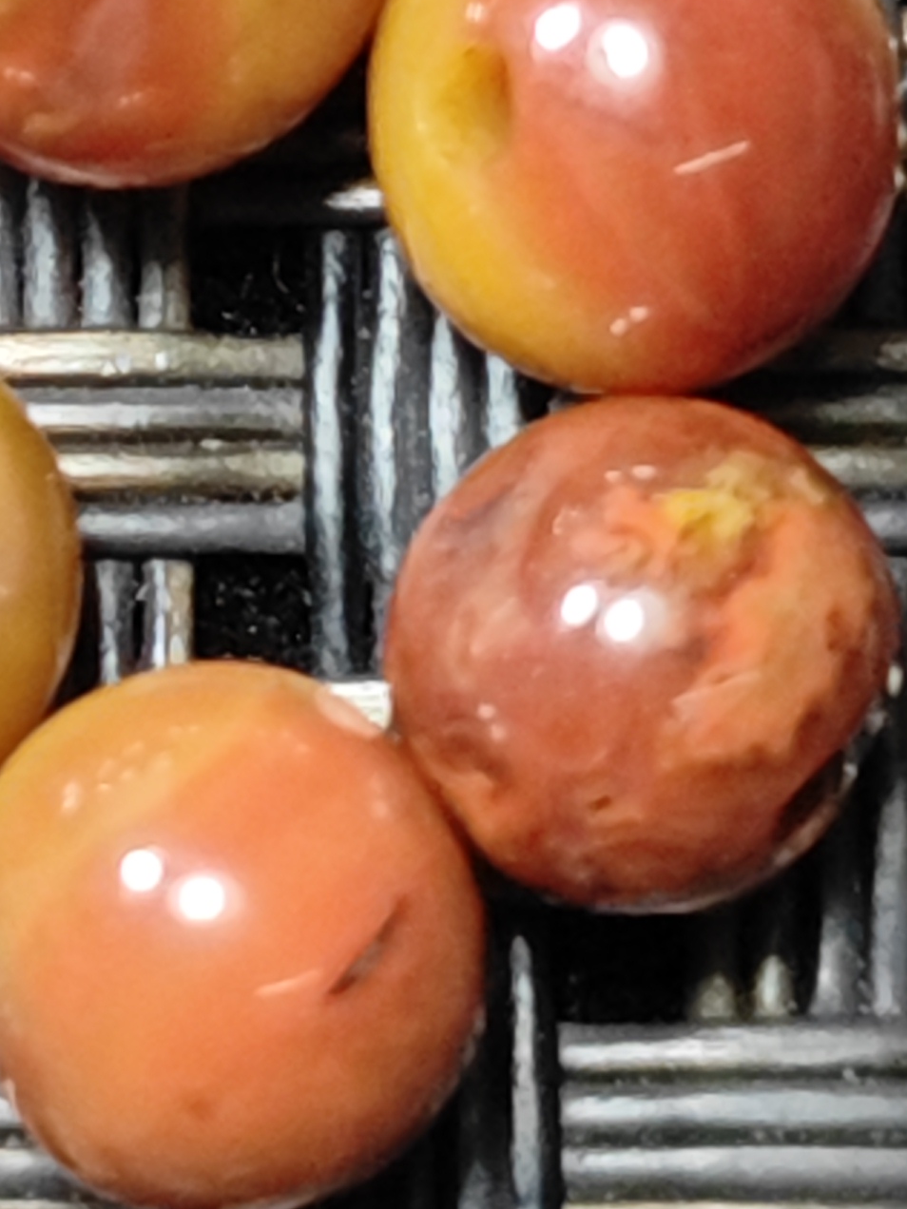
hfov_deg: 6.3
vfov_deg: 8.3
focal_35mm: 235
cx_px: -84
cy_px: -301
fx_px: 8210
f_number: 1.6
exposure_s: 1/100
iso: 80
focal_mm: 5.84
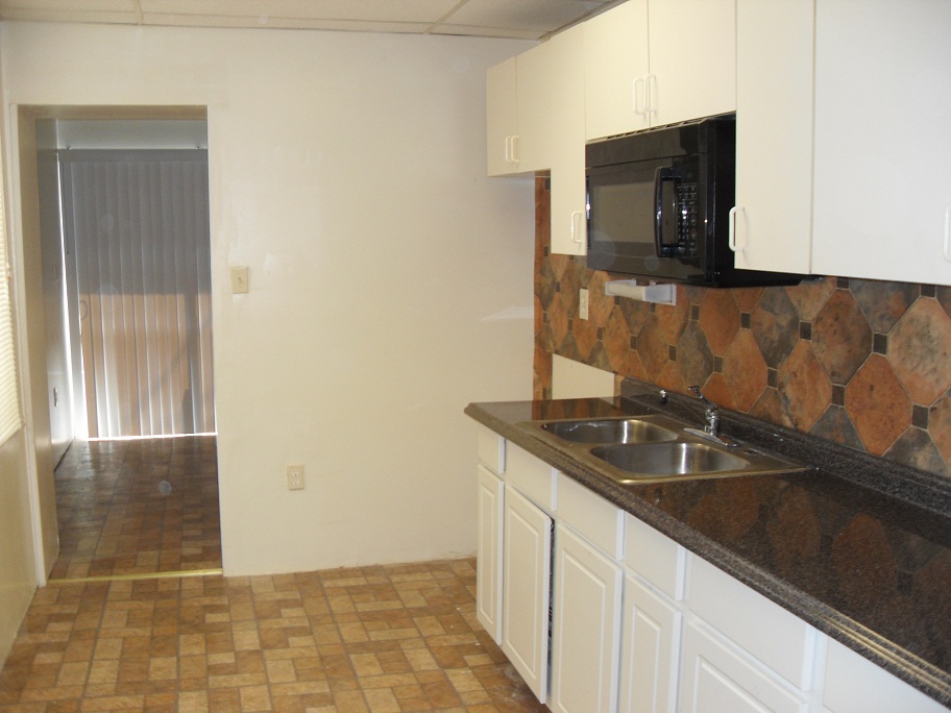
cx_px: 476
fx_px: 934
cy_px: 356
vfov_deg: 41.8
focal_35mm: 34
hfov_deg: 54.0
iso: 100
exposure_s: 1/45
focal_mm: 6.3
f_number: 2.8
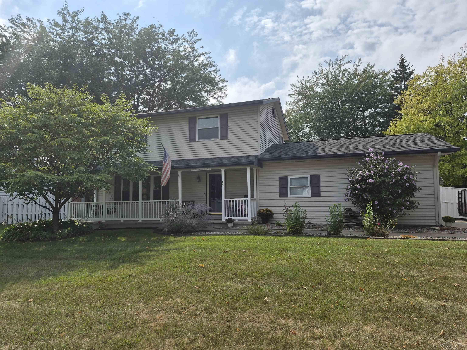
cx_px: 234
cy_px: 175
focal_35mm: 23
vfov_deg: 58.9
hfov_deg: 73.9
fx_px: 310
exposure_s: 1/7696
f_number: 1.8
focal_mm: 5.4
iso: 40
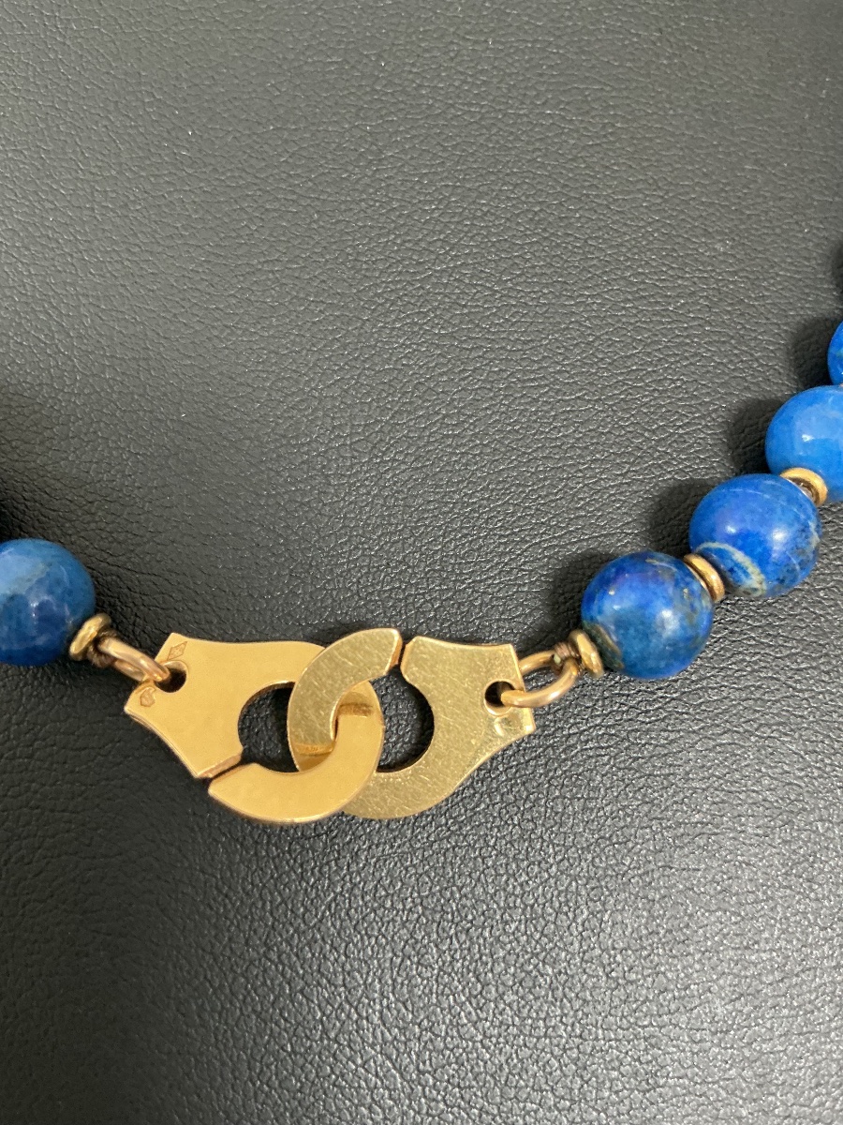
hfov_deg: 48.2
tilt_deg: -10.4
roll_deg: -0.5
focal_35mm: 29
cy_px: 562
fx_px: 942
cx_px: 422
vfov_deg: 61.7
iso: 200
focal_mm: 3
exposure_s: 1/60
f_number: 1.8
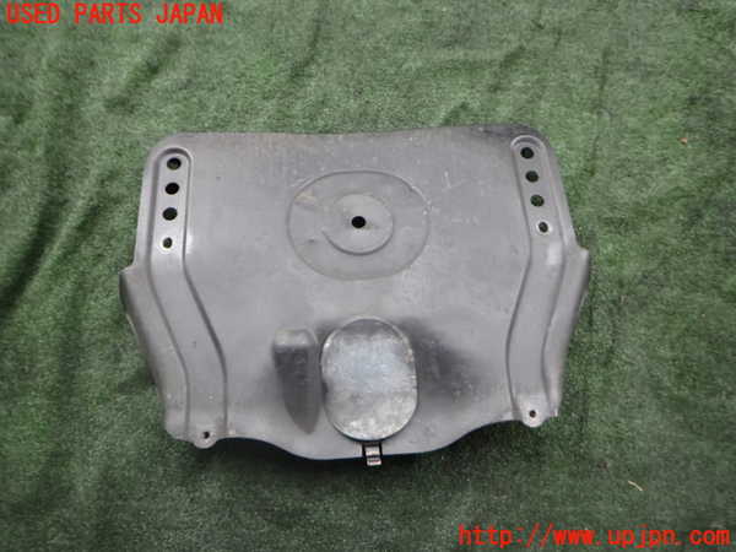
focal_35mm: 25
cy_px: 276
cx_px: 368
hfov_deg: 69.4
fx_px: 532
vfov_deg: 54.9
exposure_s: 1/100
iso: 200
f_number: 2
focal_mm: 4.5
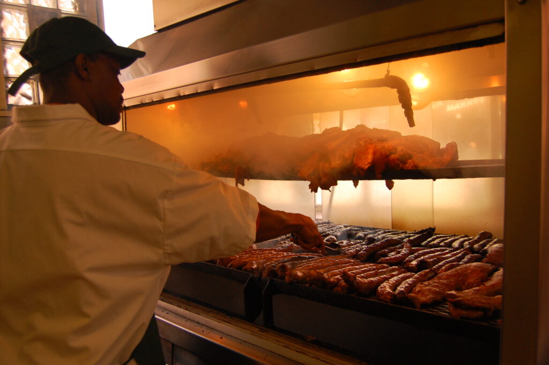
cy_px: 182
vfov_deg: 43.5
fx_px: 457
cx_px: 274
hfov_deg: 62.0
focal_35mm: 30
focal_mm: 20
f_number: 4
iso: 400
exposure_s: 1/320
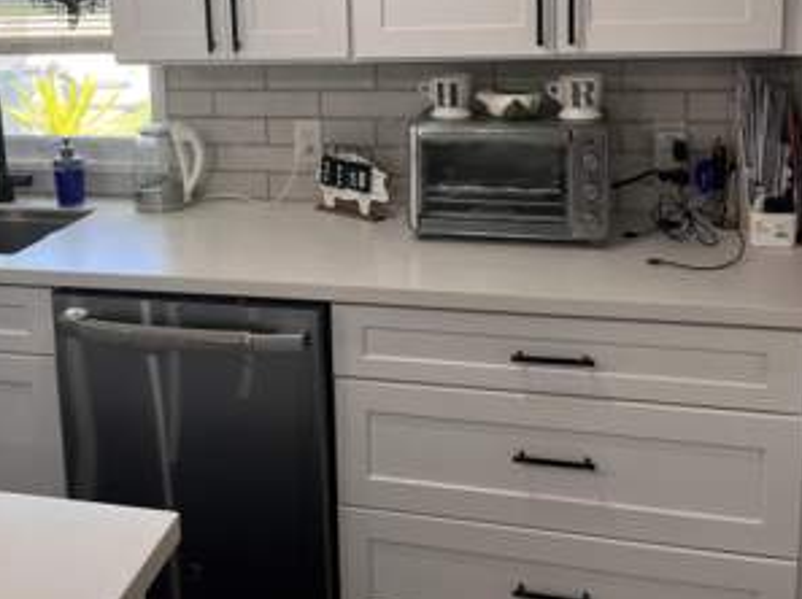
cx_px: 313
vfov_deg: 33.3
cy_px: 123
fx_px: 972
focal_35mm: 42
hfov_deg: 44.6
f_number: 1.6
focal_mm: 5.1
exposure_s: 1/120
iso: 80
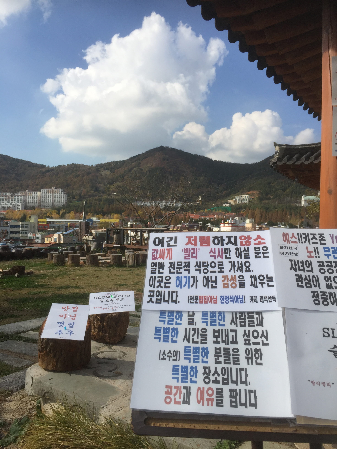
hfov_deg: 48.2
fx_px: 376
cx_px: 168
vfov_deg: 61.7
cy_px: 224
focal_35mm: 29
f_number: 2.2
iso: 32
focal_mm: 4.15
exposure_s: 1/3049
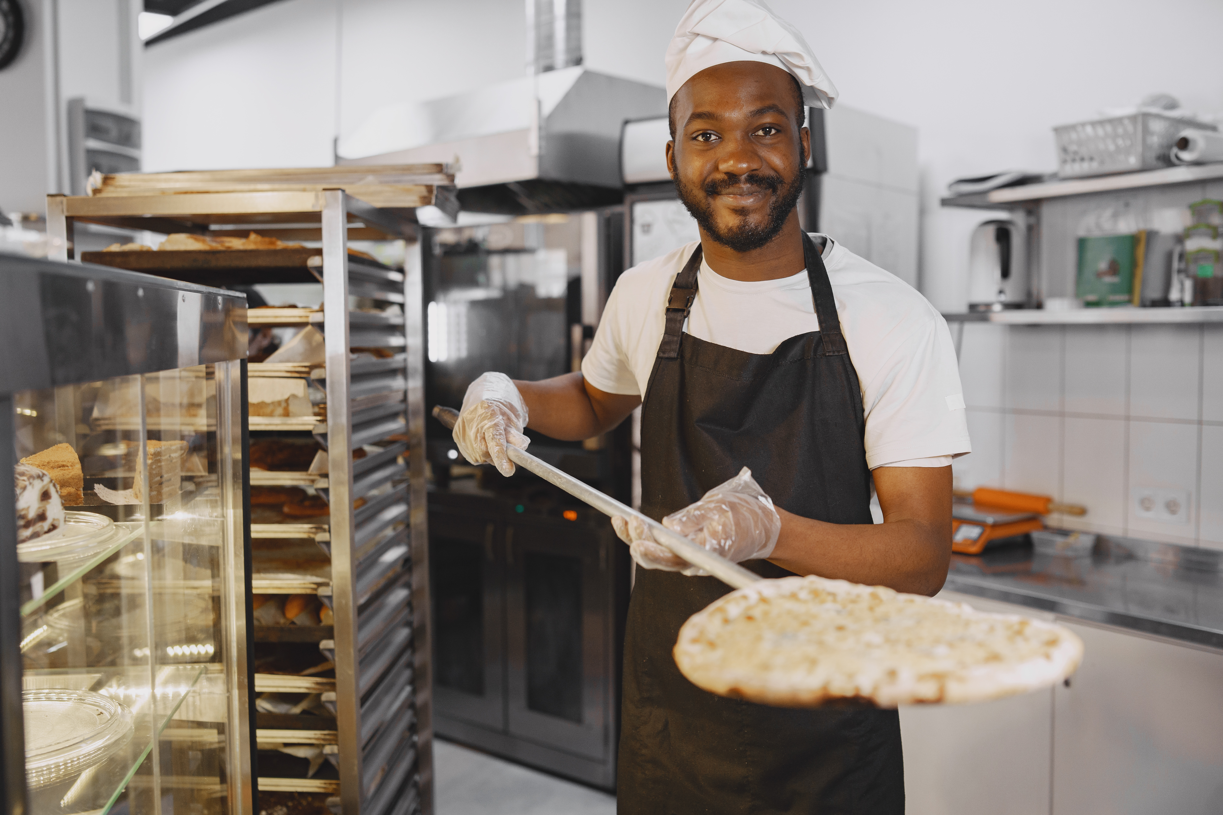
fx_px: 1189
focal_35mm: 35
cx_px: 612
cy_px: 408
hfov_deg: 54.4
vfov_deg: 37.9
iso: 640
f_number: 2.5
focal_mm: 35
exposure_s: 1/200
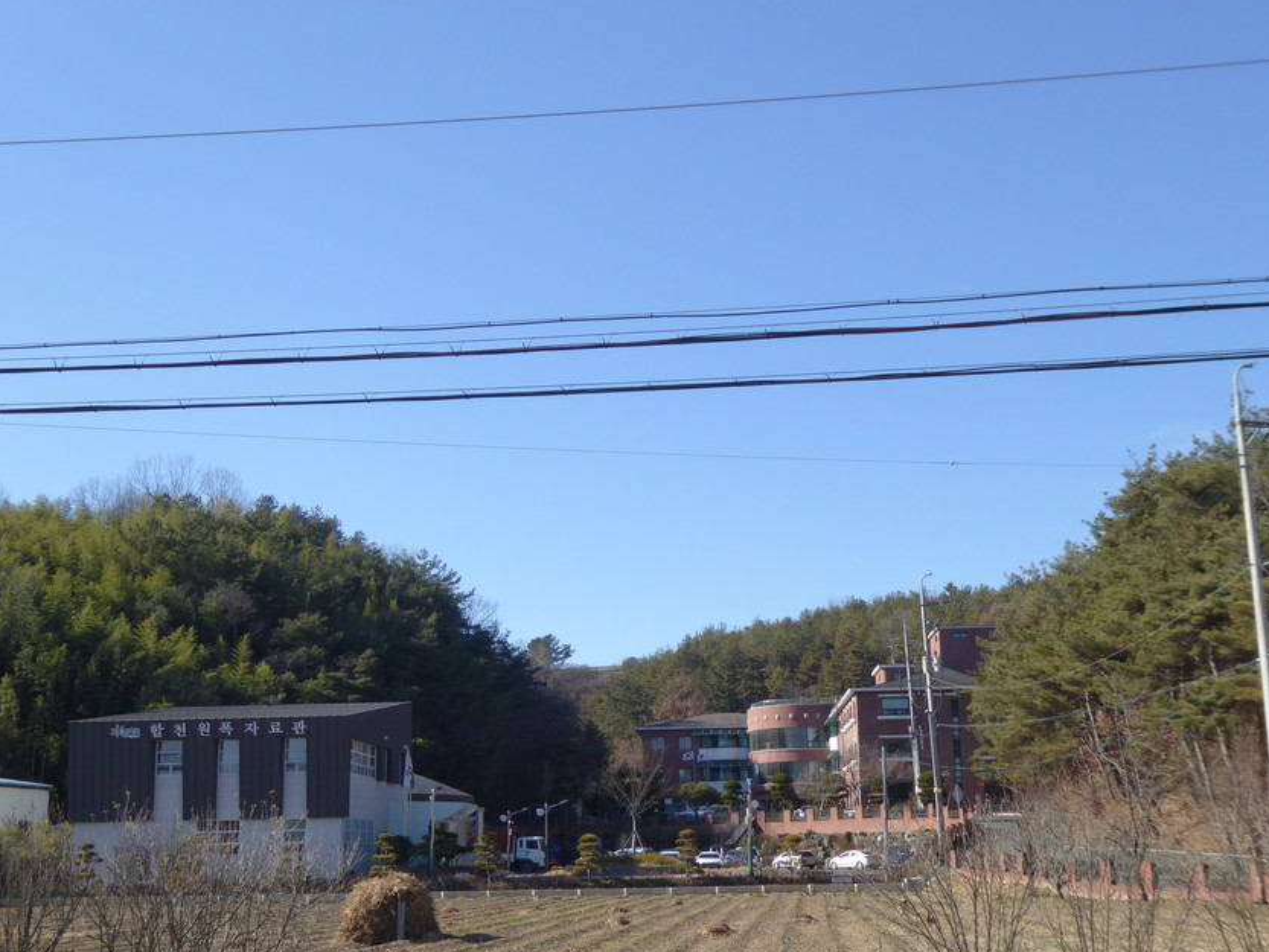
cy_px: 544
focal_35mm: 43
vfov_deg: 33.6
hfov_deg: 43.8
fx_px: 1577
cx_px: 655
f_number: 3.7
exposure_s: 1/800
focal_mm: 6.3
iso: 100
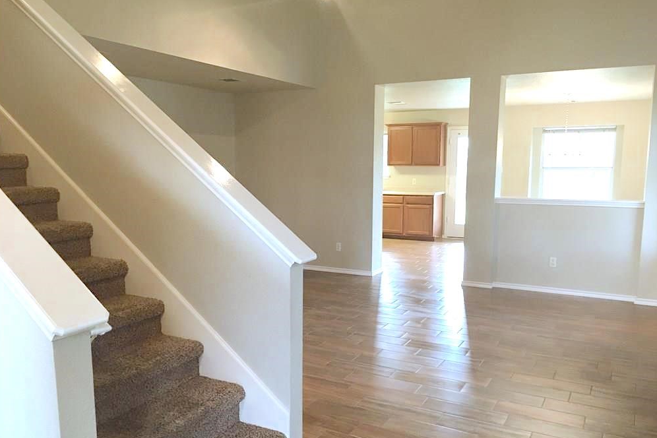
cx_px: 331
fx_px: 566
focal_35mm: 31
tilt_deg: -7.7
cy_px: 241
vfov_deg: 42.3
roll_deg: -0.5
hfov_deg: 60.3
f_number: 2.2
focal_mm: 4.15
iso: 80
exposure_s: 1/30
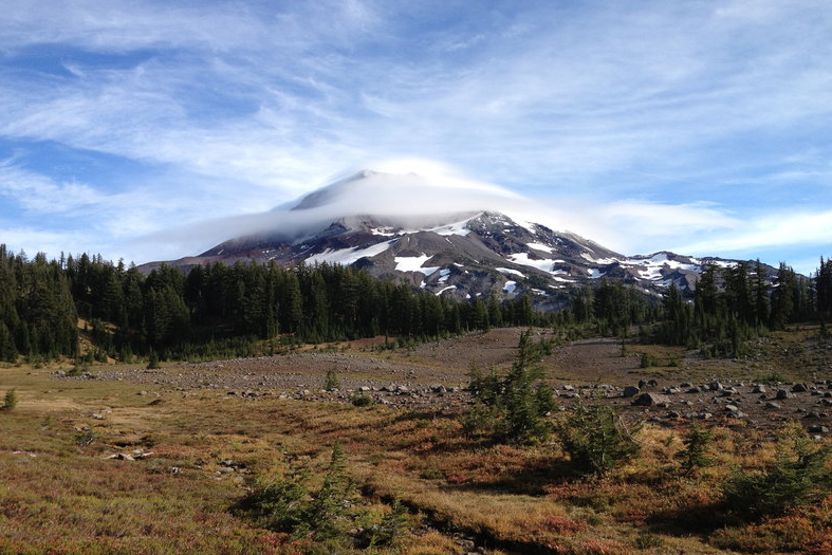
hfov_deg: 51.9
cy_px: 280
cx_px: 420
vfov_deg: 36.0
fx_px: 855
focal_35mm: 37
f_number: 2.4
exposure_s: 1/986
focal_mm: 4.28
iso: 64
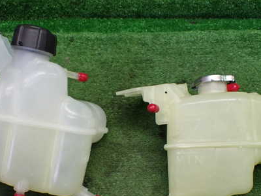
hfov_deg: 41.9
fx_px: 339
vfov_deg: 31.9
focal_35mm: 45
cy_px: 131
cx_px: 109
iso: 400
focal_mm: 5.4
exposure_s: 1/125
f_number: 2.3
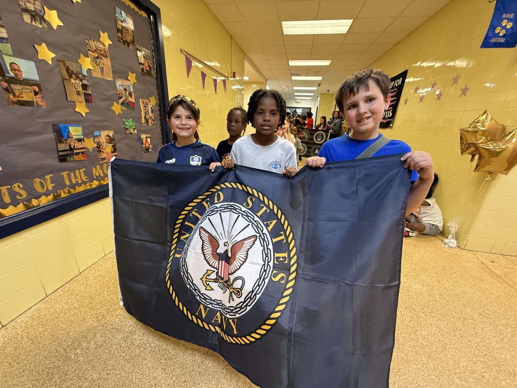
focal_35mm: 14
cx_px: 258
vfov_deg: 85.7
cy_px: 194
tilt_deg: -19.2
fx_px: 209
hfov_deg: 102.1
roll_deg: -2.7
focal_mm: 2.22
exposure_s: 1/60
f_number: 2.2
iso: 400
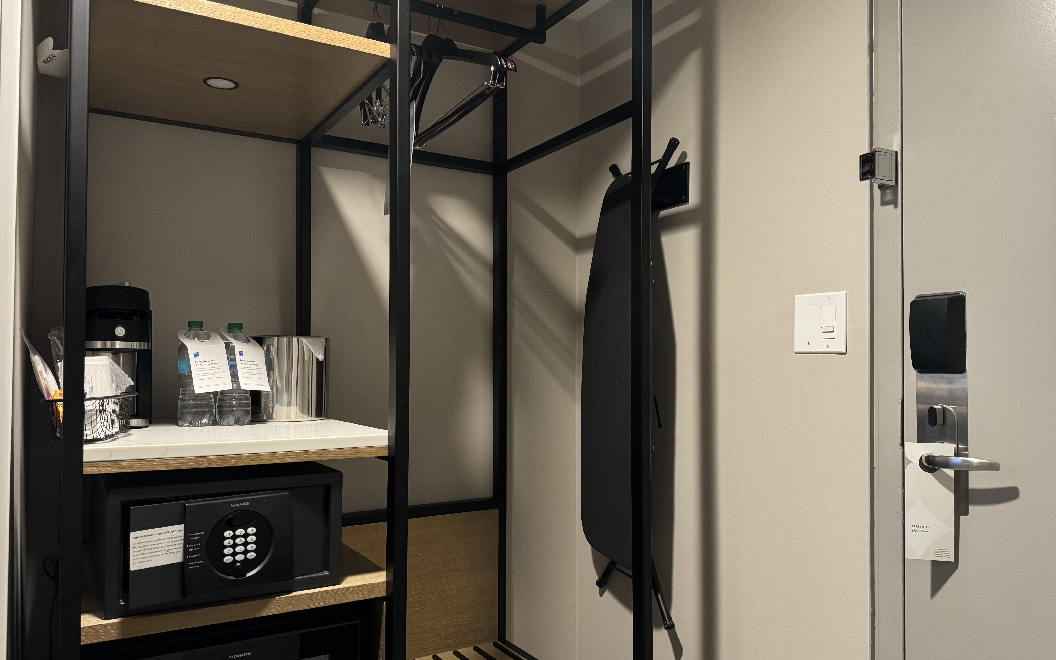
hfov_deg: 70.4
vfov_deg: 47.6
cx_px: 531
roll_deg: -0.1
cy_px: 342
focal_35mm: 26
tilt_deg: +1.2
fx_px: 748
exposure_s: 1/40
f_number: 1.78
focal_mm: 6.76
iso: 640
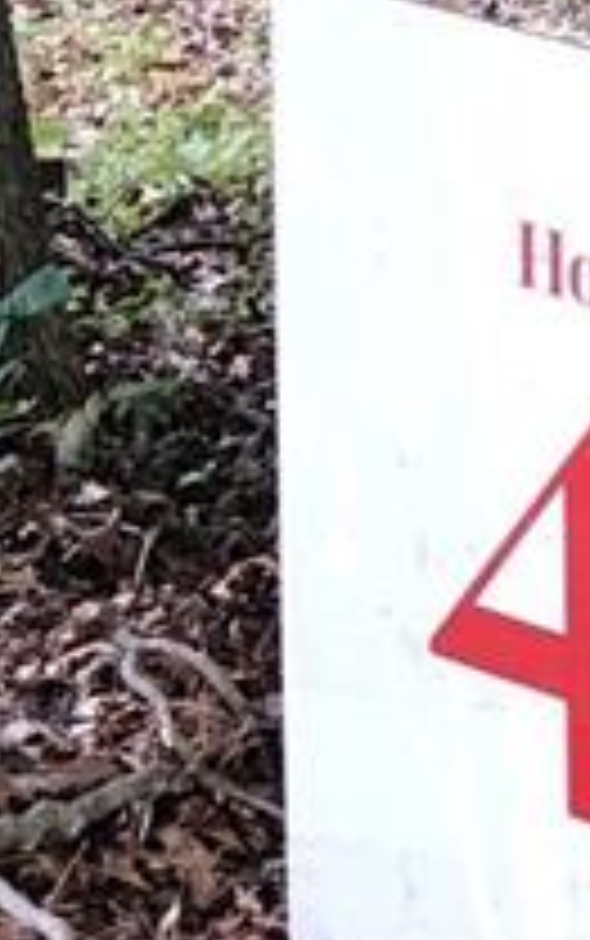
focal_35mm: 218
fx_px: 5597
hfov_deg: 5.7
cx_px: 1725
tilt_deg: -12.3
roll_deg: +0.0
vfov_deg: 9.2
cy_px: -684
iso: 32
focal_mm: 3.99
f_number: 1.8
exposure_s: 1/24
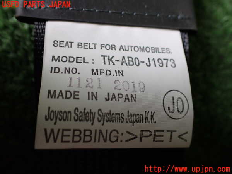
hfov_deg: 60.0
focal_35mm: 30
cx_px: 116
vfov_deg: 46.8
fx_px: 201
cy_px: 87
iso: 200
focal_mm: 5.4
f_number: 2.3
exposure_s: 1/125
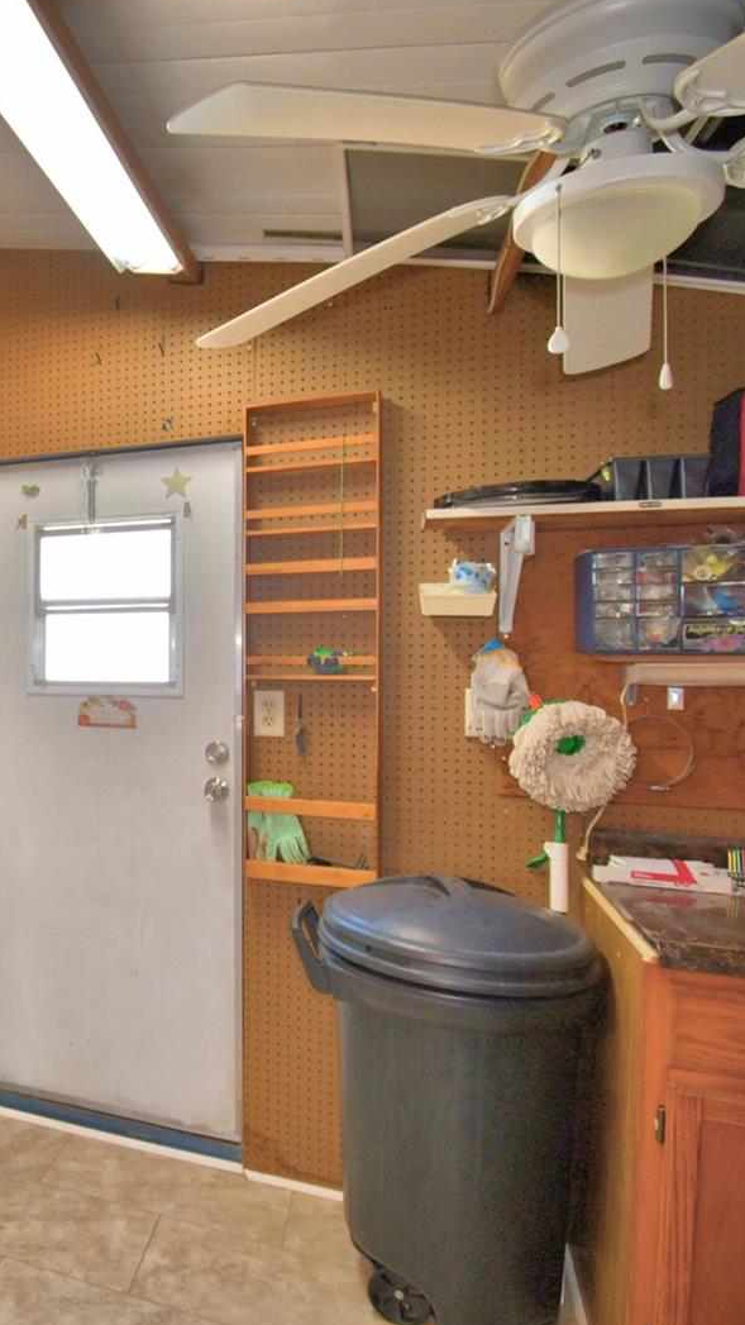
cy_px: 661
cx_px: -22
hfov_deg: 40.8
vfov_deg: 76.3
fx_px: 843
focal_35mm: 24
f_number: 4.5
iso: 200
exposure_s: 1/40
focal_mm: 10
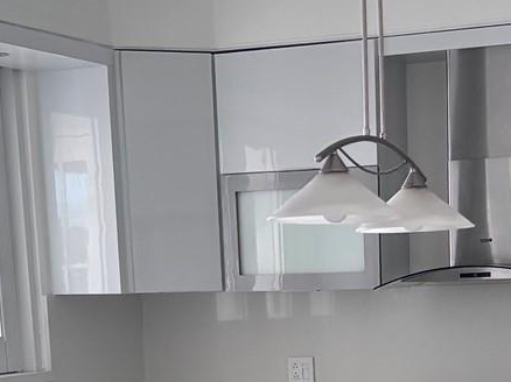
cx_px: 359
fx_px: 1402
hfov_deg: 20.6
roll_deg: +1.2
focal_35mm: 95
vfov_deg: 14.7
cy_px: 525
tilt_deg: -10.8
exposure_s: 1/78
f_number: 1.6
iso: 125
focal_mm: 5.96
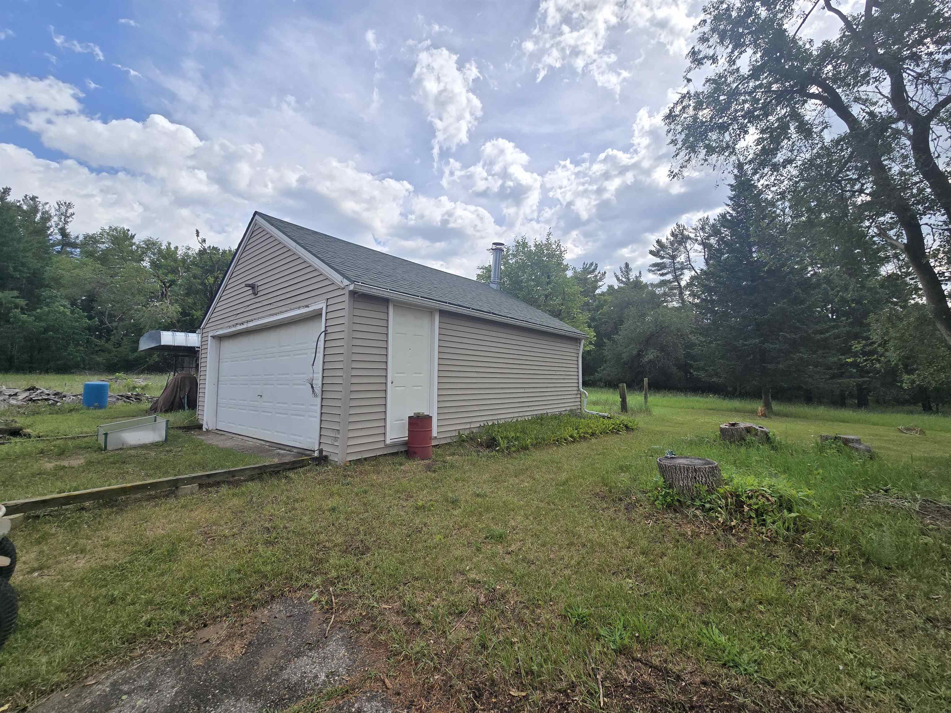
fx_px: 357
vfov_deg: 89.9
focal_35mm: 13
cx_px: 476
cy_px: 356
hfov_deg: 106.2
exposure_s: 1/1925
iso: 50
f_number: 2.2
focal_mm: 2.2
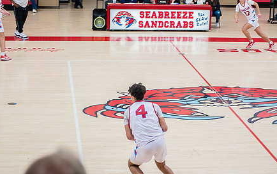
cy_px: 88
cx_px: 158
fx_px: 771
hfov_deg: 20.4
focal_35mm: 102
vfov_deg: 12.9
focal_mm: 75
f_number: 4.5
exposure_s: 1/320
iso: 1250
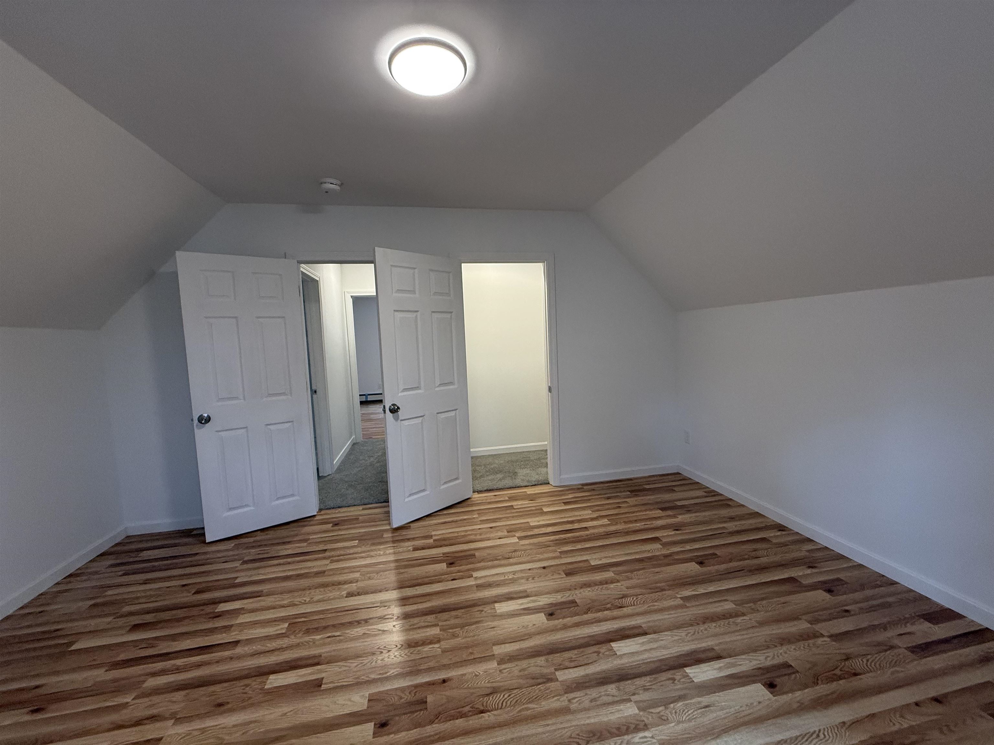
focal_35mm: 14
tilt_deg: -4.8
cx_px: 497
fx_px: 402
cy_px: 372
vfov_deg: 85.7
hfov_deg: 102.1
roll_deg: +2.5
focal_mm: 2.22
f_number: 2.2
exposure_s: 1/120
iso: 320
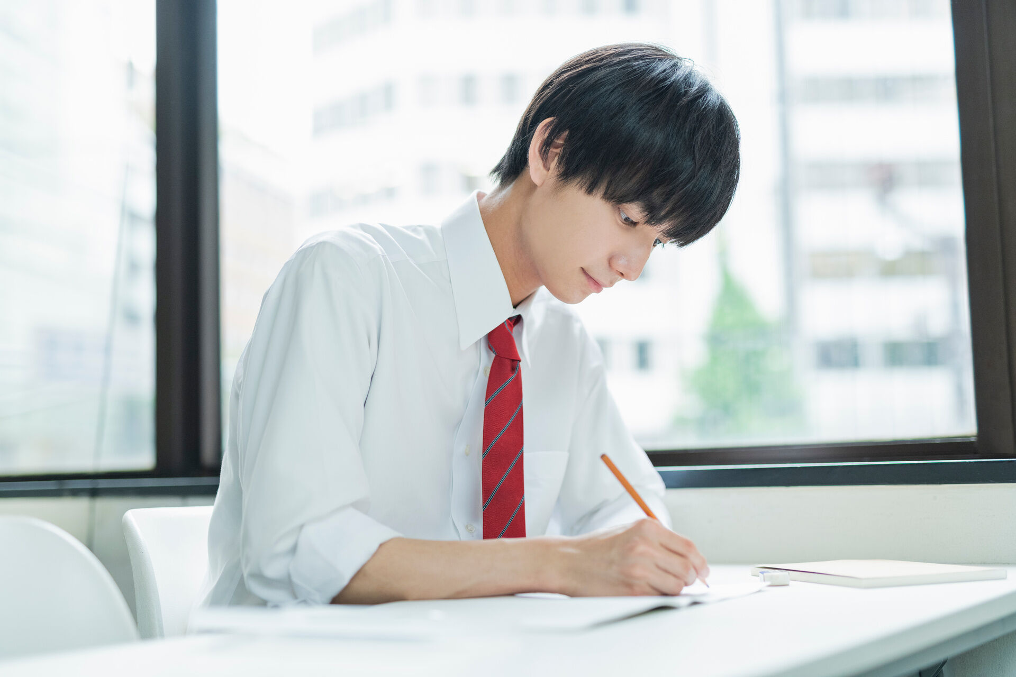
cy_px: 338
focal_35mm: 50
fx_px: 1411
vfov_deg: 27.0
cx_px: 508
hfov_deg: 39.6
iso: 640
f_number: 2
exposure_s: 1/200
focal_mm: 50
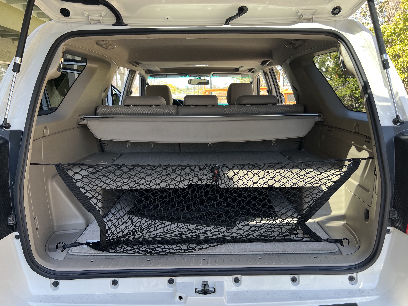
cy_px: 153
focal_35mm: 26
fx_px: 306
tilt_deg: -11.0
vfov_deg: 53.1
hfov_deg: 67.3
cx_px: 204
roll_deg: +1.0
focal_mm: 5.7
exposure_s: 1/169
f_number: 1.5
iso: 50
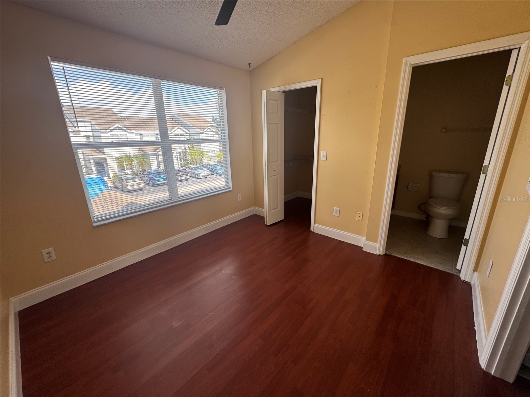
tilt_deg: -16.8
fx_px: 214
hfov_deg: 102.1
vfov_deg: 85.7
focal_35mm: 14
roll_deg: +1.1
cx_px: 265
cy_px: 198
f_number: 2.2
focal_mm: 2.22
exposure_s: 1/130
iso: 40
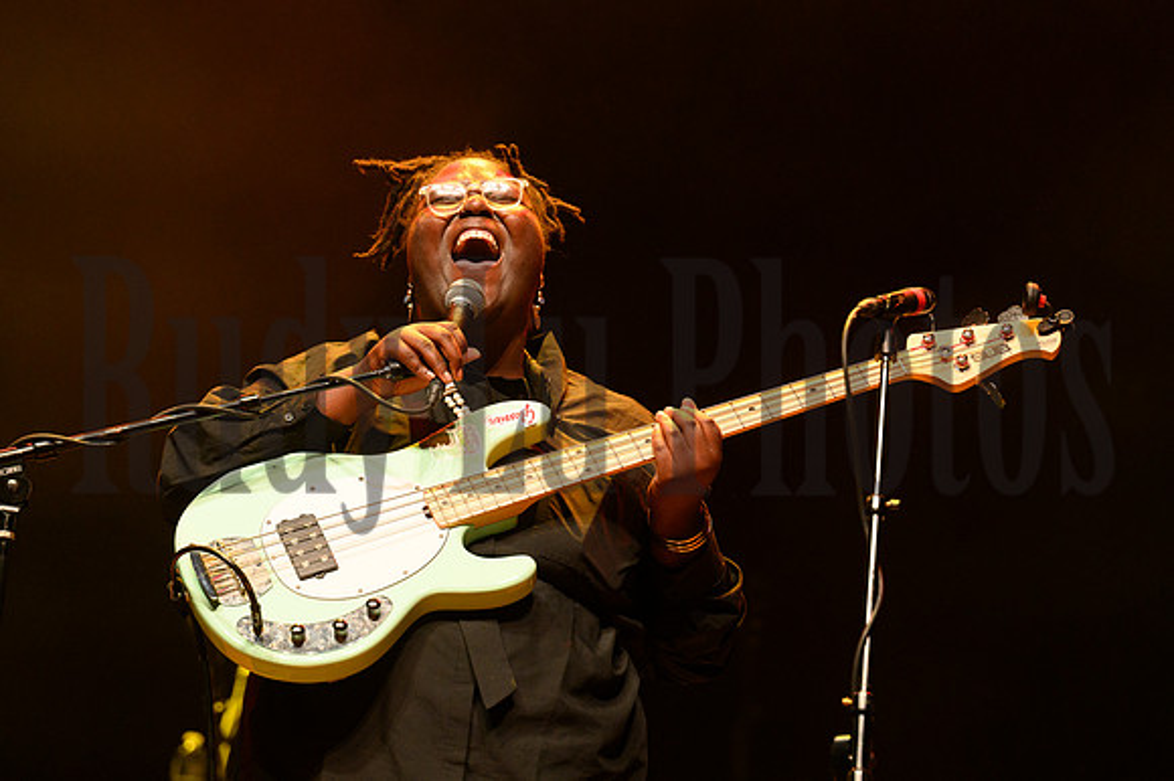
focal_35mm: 145
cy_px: 390
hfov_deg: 14.2
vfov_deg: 9.5
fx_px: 4726
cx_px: 587
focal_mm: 145
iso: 5000
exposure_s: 1/400
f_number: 4
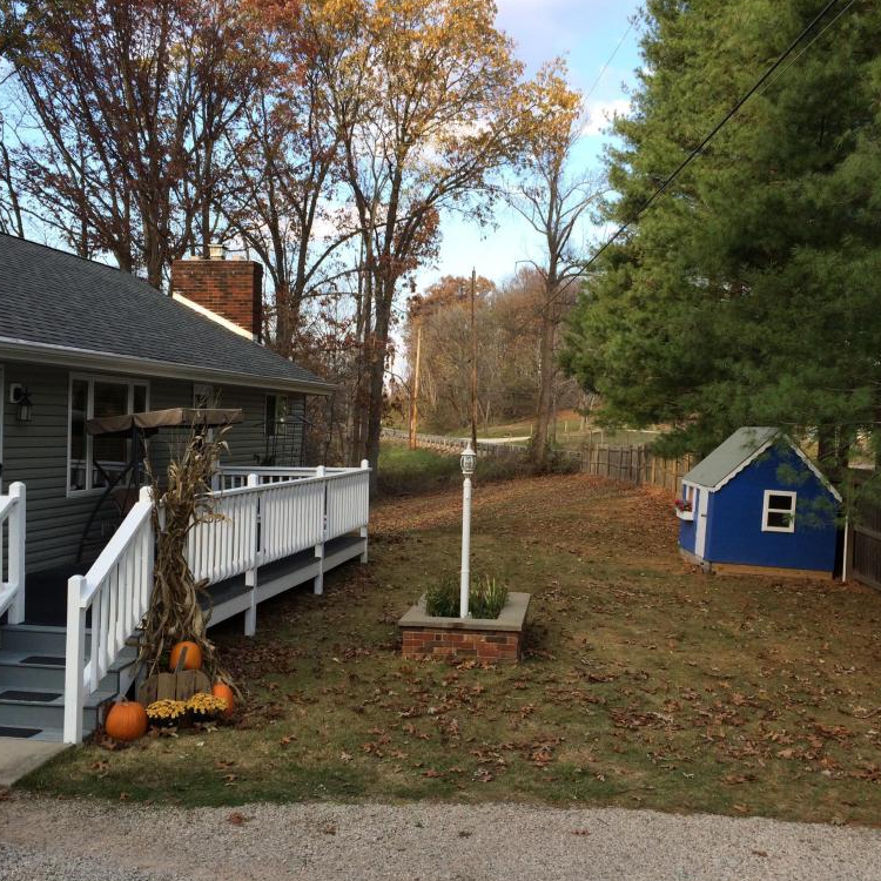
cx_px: 458
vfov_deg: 47.2
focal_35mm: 35
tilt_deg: -2.1
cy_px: 443
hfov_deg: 47.2
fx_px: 1008
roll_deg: -0.8
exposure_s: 1/488
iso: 32
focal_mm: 4.15
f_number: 2.2
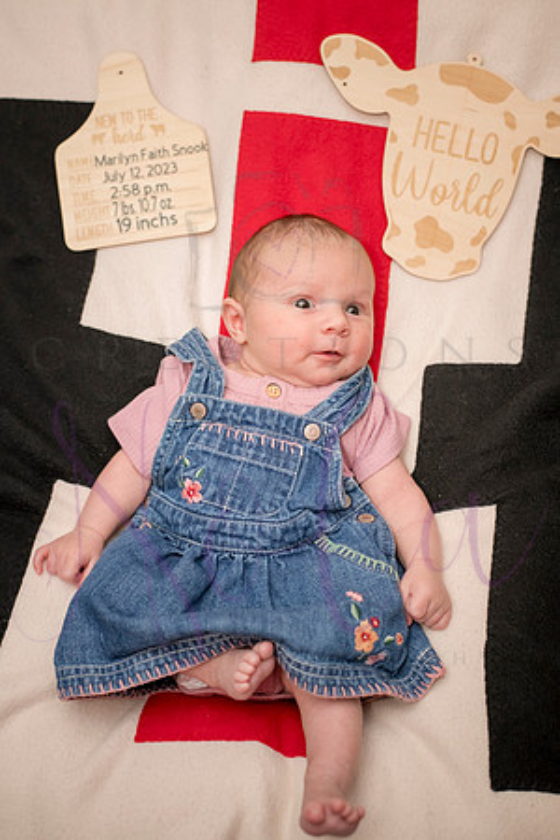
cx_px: 280
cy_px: 420
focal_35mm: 50
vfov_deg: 39.6
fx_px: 1167
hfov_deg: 27.0
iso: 800
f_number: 4
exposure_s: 1/250
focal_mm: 50
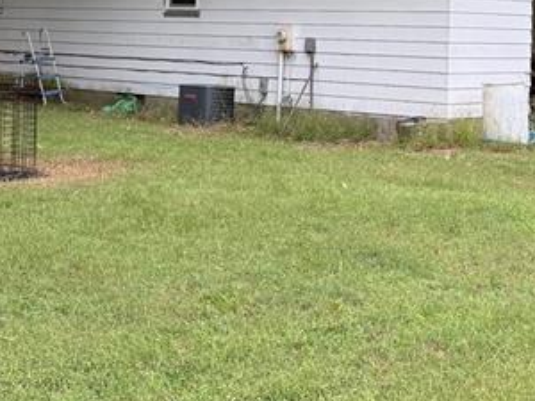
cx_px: 369
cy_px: 46
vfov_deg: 17.7
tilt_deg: -0.5
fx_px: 1267
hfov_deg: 23.7
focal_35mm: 82
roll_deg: -1.2
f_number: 1.78
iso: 100
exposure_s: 1/229
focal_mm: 6.76
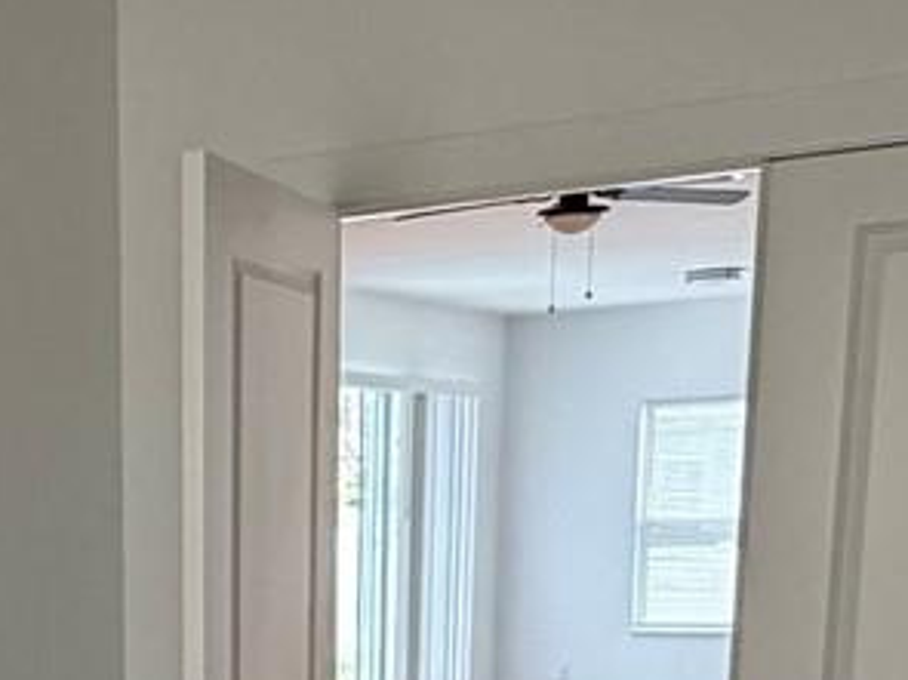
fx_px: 1993
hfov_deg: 24.4
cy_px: 994
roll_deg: +1.5
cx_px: -18
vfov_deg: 17.6
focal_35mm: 76
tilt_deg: -13.4
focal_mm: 2.22
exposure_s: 1/60
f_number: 2.2
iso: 250
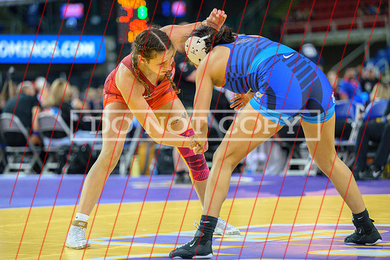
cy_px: 124
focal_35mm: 137
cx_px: 185
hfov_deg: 14.9
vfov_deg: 10.0
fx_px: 1489
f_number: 2.8
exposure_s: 1/800
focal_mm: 130
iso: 2800
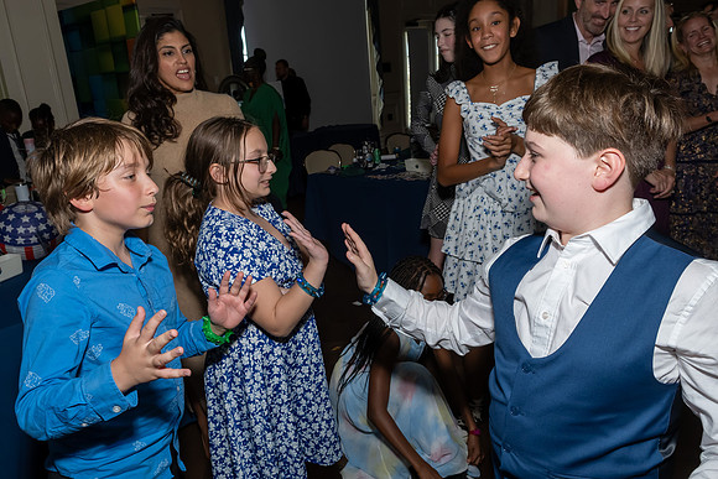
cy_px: 240
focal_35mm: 26
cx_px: 340
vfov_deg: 49.0
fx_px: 525
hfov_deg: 68.7
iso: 1000
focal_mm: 17
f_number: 8
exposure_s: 1/250
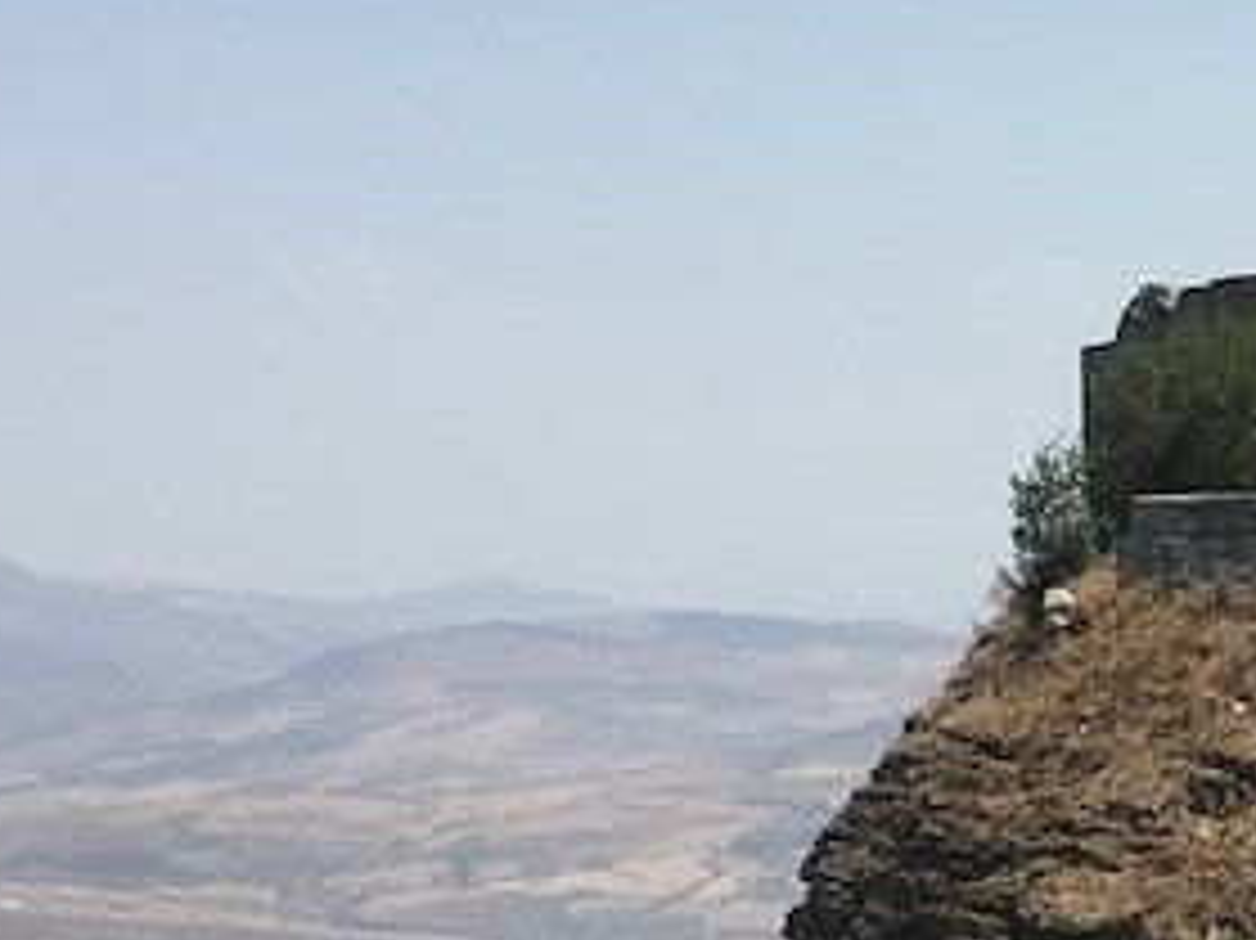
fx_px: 4824
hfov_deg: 13.8
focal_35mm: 133
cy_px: 625
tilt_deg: -2.0
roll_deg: +0.8
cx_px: 1945
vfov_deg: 11.1
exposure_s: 1/2024
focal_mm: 4.15
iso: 25
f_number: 2.2
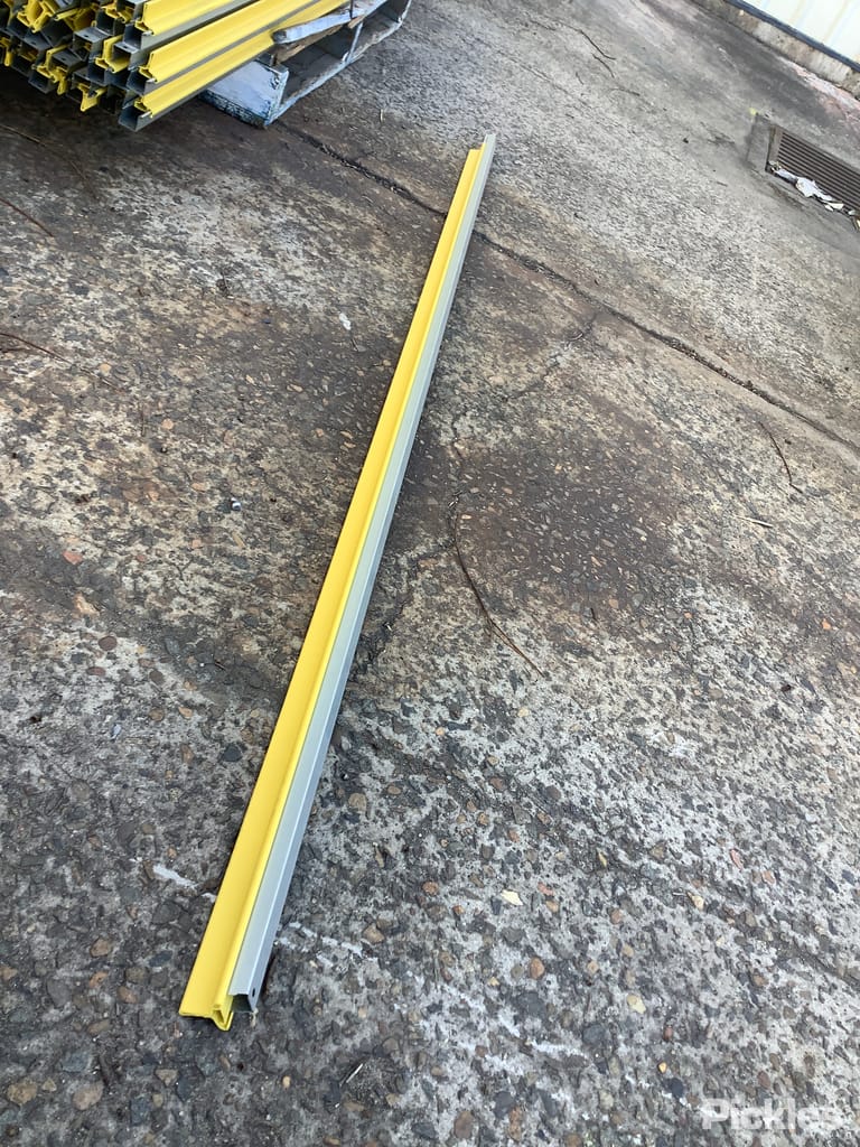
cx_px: 430
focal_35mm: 31
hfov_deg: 45.4
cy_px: 574
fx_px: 1027
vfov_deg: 58.4
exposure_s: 1/100
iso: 32
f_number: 2.4
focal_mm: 3.3
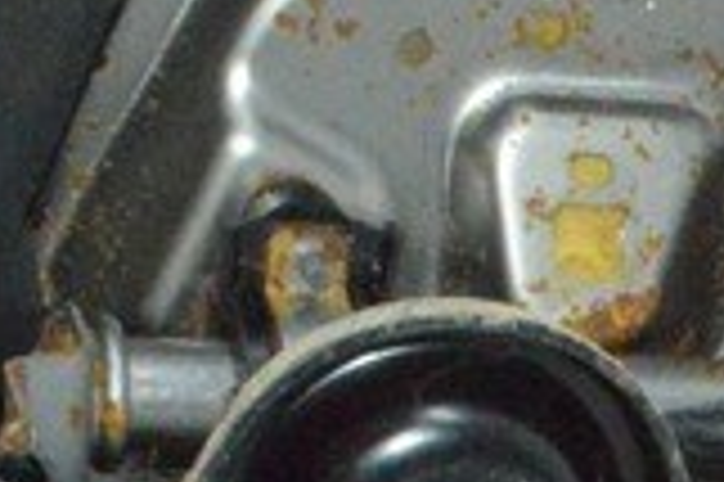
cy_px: 1160
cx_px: 1102
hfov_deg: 10.0
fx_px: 4022
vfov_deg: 6.5
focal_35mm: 200
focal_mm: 21
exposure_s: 1/60
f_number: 25
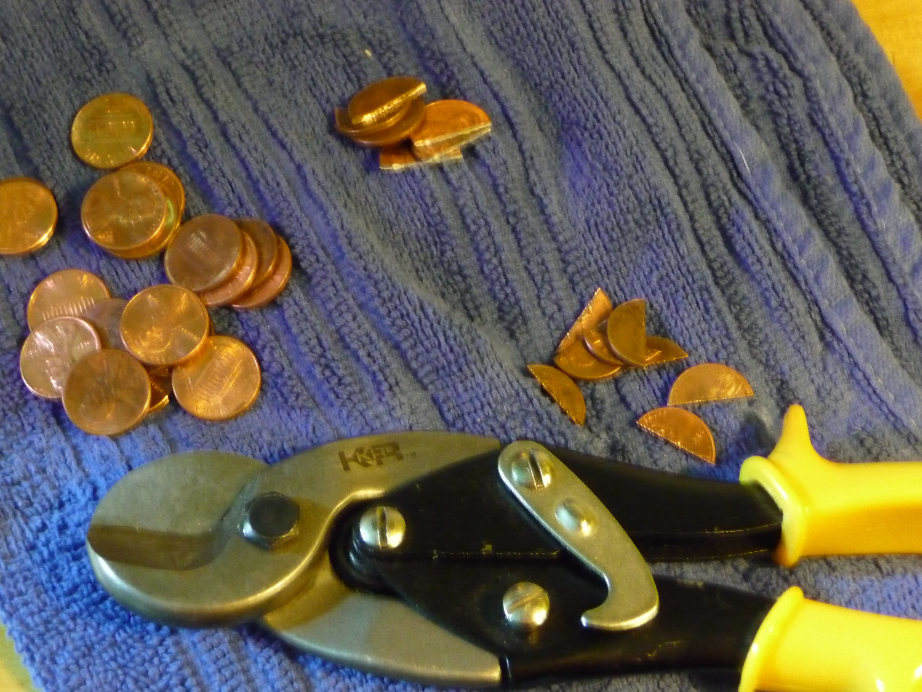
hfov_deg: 23.3
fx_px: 2237
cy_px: 346
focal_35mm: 84
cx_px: 461
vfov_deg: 17.6
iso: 800
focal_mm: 14.2
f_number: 4.7
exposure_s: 1/10
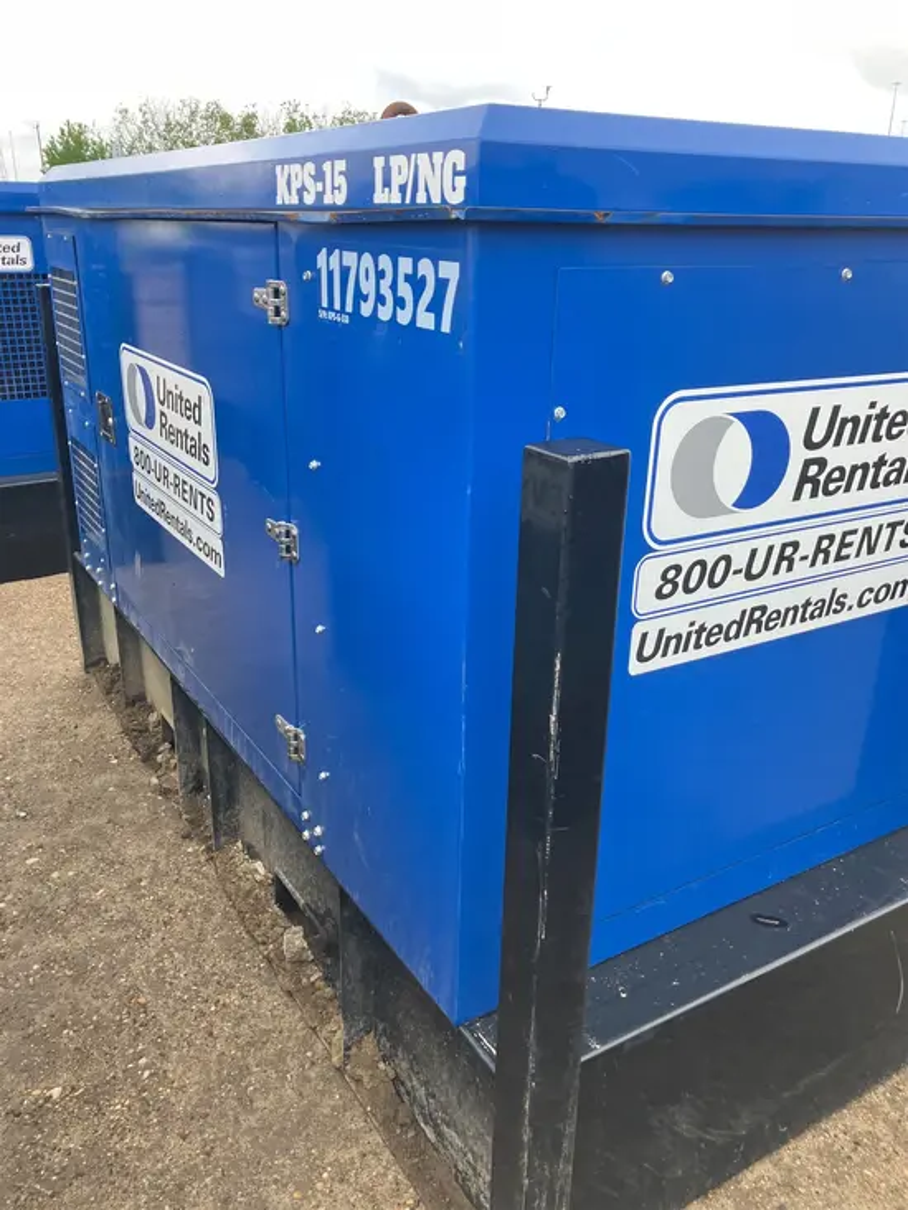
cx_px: 454
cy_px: 605
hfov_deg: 49.8
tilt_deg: -22.0
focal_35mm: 28
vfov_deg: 63.4
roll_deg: +1.2
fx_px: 979
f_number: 1.8
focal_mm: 3.99
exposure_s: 1/121
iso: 64
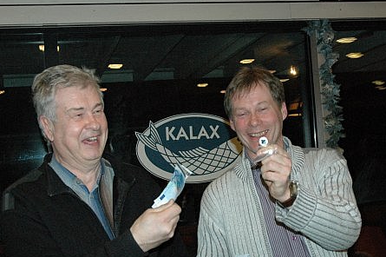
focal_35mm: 51
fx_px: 543
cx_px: 178
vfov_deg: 26.6
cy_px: 149
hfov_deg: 39.1
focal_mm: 25
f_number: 5
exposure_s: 1/60
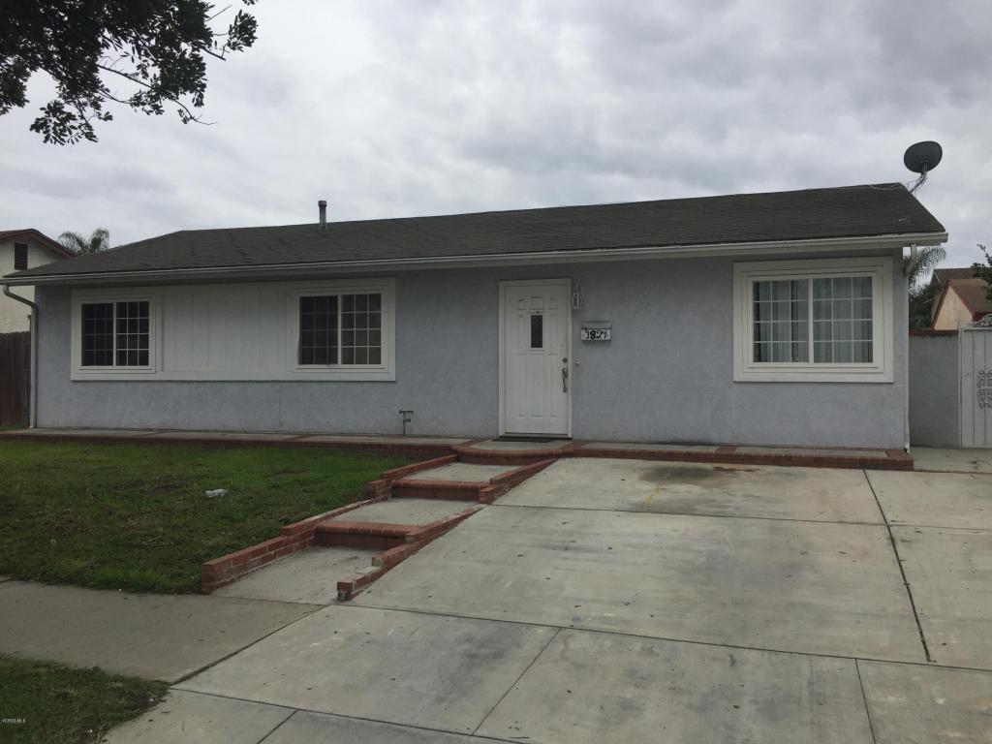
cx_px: 496
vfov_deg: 48.2
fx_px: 831
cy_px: 372
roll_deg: +0.5
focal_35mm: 29
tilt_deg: +0.5
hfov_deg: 61.7
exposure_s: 1/1319
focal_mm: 4.15
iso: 32
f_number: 2.2
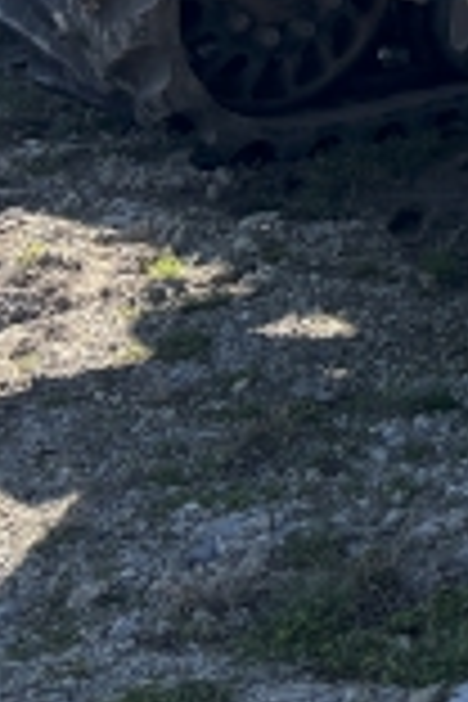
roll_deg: +0.2
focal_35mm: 139
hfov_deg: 8.7
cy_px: -612
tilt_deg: +1.2
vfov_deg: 13.1
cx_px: 1256
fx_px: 2710
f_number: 1.6
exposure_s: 1/3205
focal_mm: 5.96
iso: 50
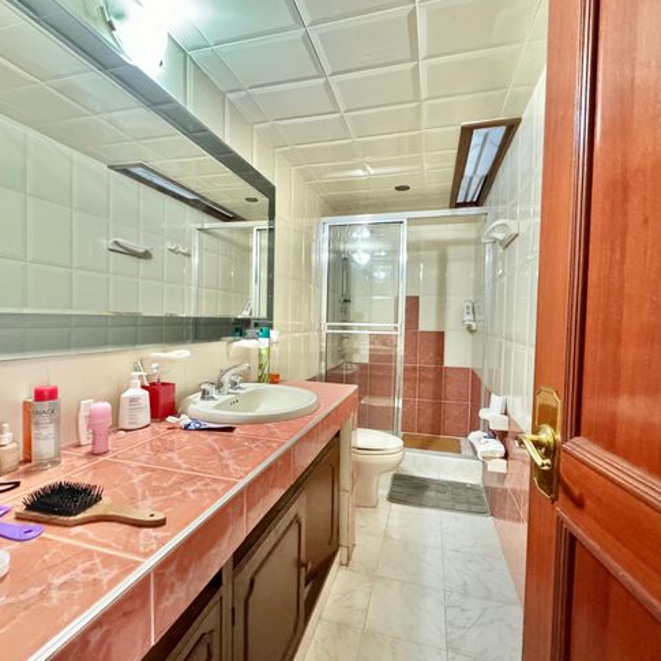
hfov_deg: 84.0
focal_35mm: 17
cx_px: 326
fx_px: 367
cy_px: 334
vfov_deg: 84.0
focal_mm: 2.22
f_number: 2.2
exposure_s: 1/60
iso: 1000
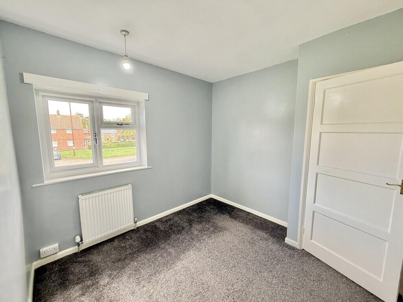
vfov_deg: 85.7
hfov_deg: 102.1
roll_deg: +1.1
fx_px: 163
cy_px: 151
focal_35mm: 14
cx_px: 202
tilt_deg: -6.8
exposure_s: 1/99
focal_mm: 2.22
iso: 250
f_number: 2.2
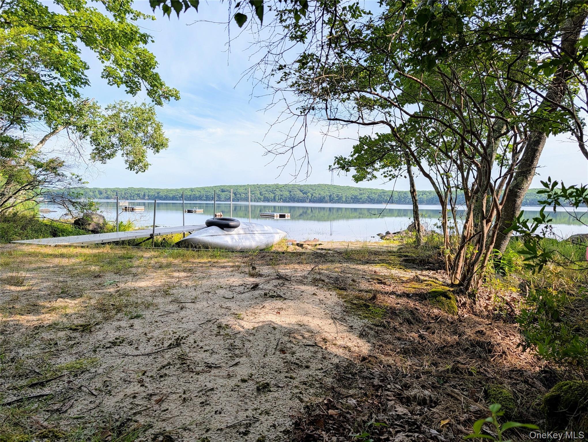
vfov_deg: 56.9
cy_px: 221
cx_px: 294
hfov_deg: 71.5
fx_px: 408
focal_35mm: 24
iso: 26
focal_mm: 6.9
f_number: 1.68
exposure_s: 1/1435
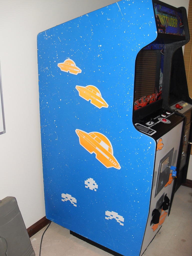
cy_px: 128
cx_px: 96
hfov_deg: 41.8
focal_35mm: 34
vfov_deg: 54.0
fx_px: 251
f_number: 2.8
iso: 100
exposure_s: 1/45
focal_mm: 6.3
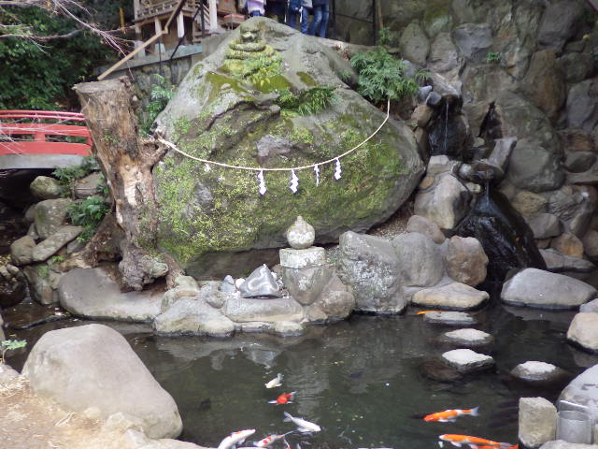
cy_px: 224
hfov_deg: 51.4
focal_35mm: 36
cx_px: 299
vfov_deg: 39.7
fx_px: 622
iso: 125
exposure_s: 1/50
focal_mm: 6.4
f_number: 2.6
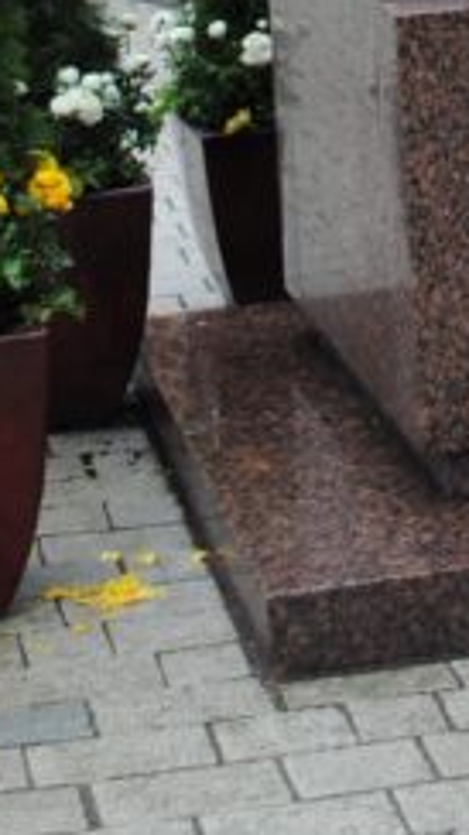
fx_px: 2922
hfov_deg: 8.9
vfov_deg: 14.7
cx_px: 748
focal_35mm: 132
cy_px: -551
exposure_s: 1/125
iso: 200
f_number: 5.6
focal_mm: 20
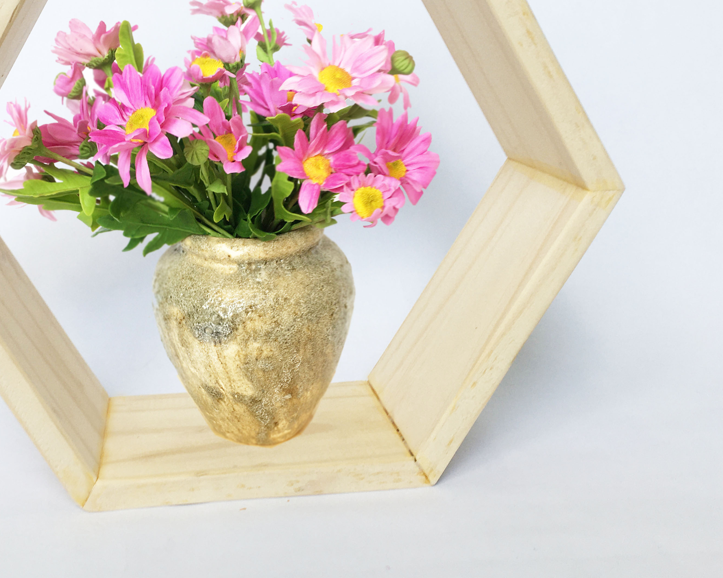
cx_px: 223
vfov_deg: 34.7
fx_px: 920
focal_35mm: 43
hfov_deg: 42.1
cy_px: 216
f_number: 2.2
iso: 25
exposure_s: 1/108
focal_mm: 4.15
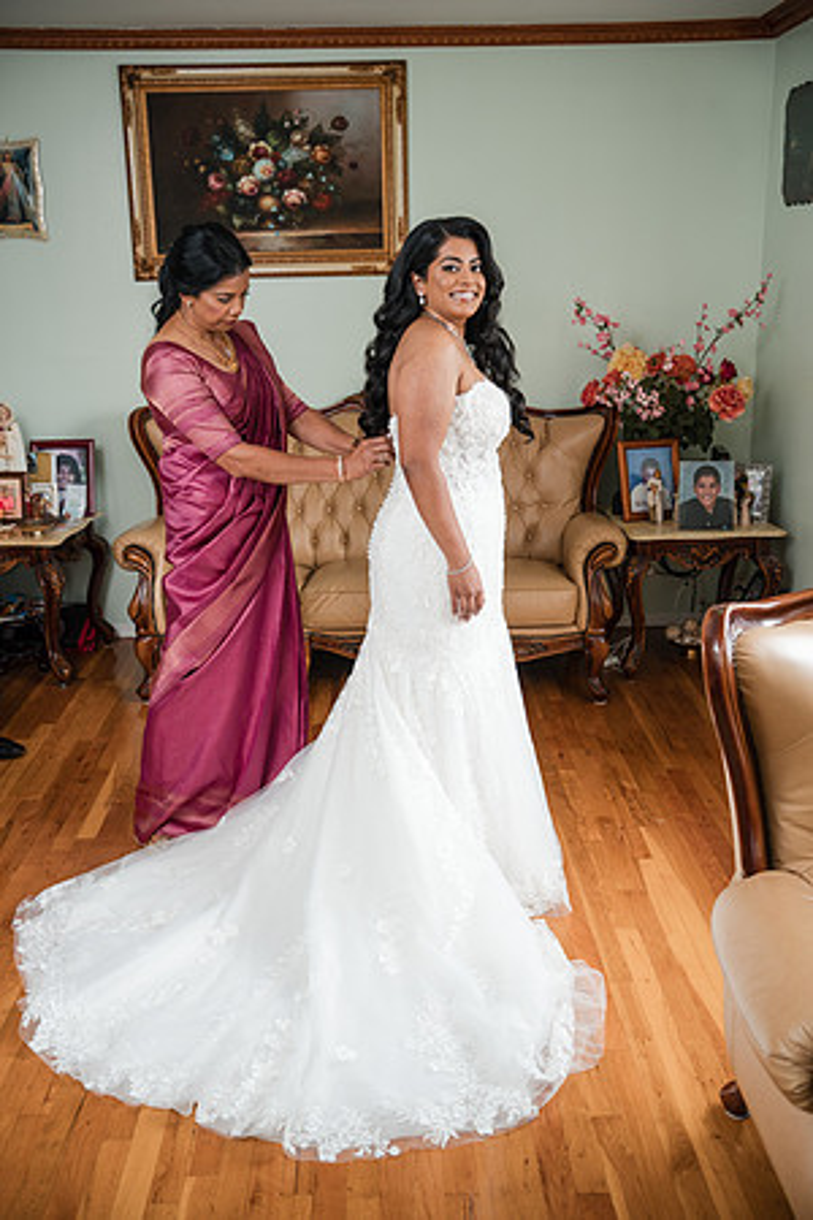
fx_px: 1186
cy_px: 610
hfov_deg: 37.9
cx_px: 406
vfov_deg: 54.4
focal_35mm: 35
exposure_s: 1/250
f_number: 4
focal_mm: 35
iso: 640
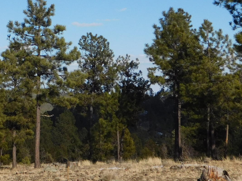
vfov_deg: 12.9
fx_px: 790
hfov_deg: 17.0
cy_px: -9
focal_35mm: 113
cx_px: -13
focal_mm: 7.1
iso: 125
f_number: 7.2
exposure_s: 1/400
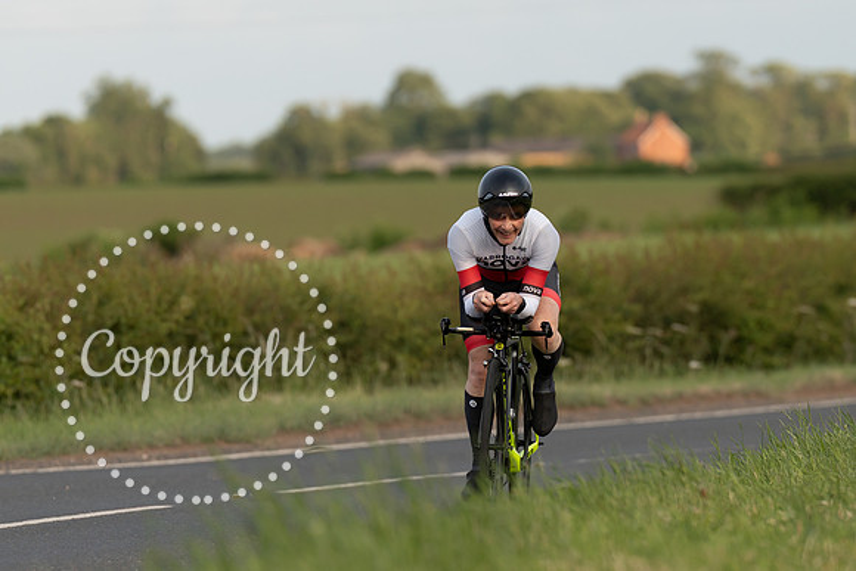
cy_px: 373
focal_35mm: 463
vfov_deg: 3.0
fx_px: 11018
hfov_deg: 4.4
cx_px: 511
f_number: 3.2
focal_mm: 194
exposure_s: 1/1000
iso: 160
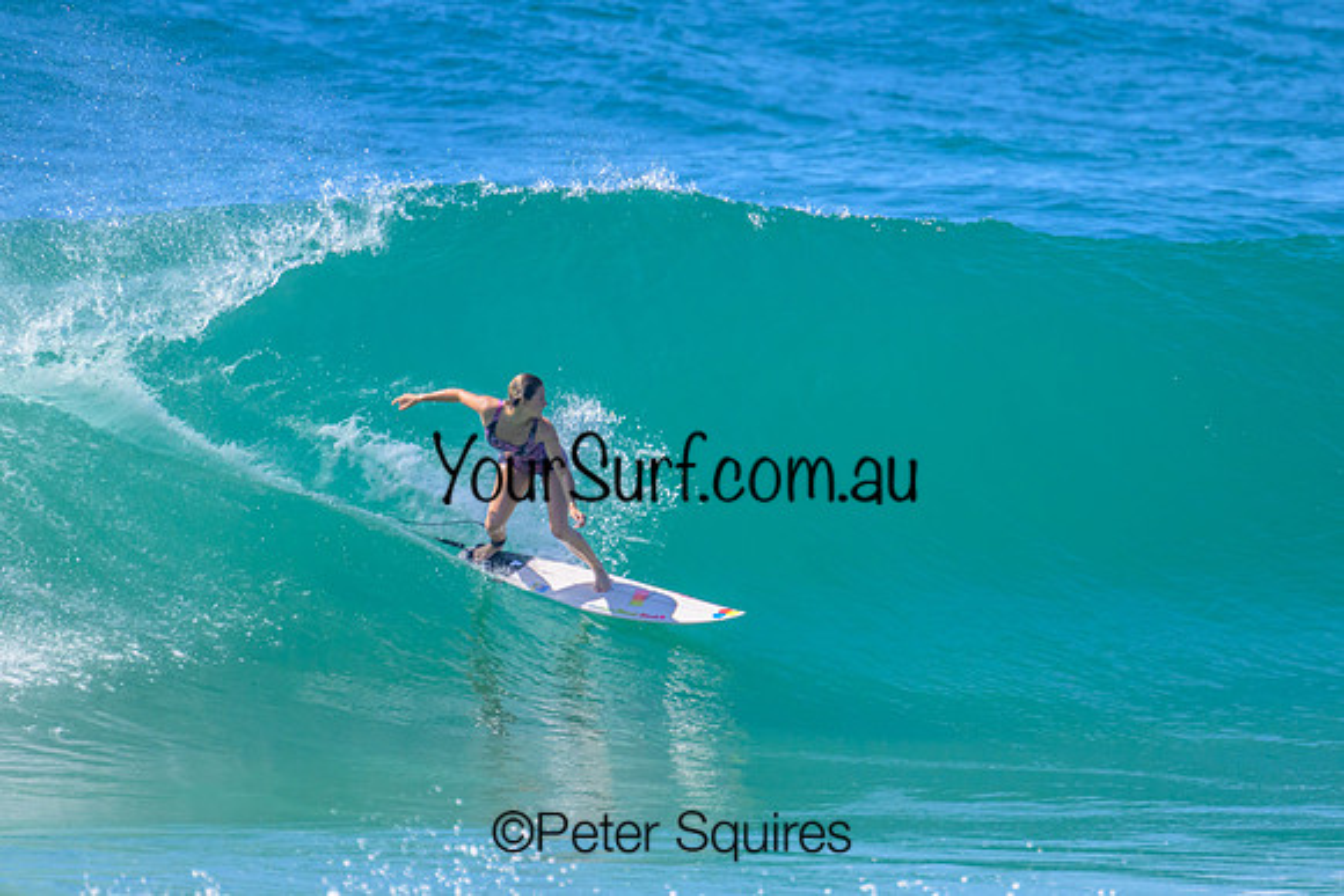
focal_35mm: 863
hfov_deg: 2.4
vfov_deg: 1.6
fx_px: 32225
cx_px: 725
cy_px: 430
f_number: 11
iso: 1600
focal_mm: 800
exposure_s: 1/2000
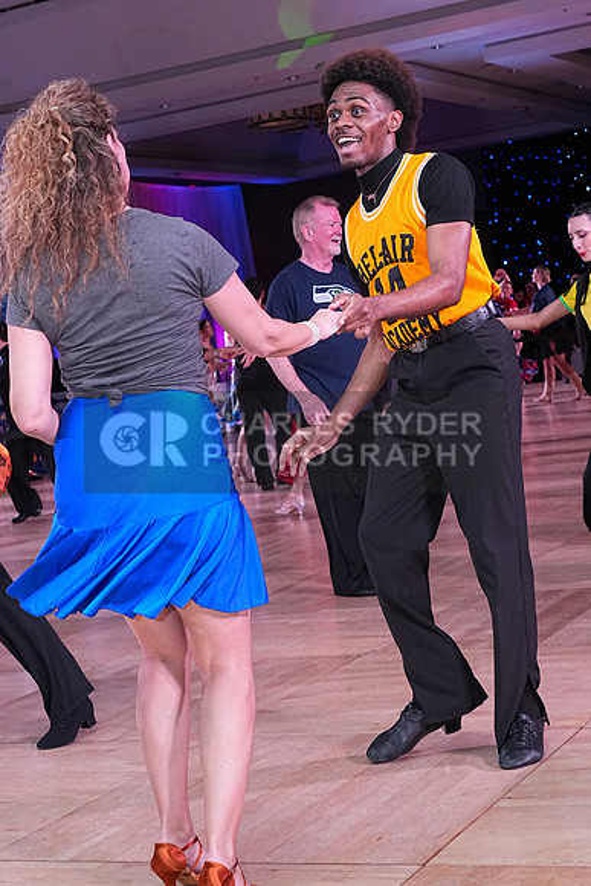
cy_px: 443
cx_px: 296
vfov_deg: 30.5
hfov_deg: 20.6
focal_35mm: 66
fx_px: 1624
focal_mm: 44
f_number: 6.3
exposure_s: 1/320
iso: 2500
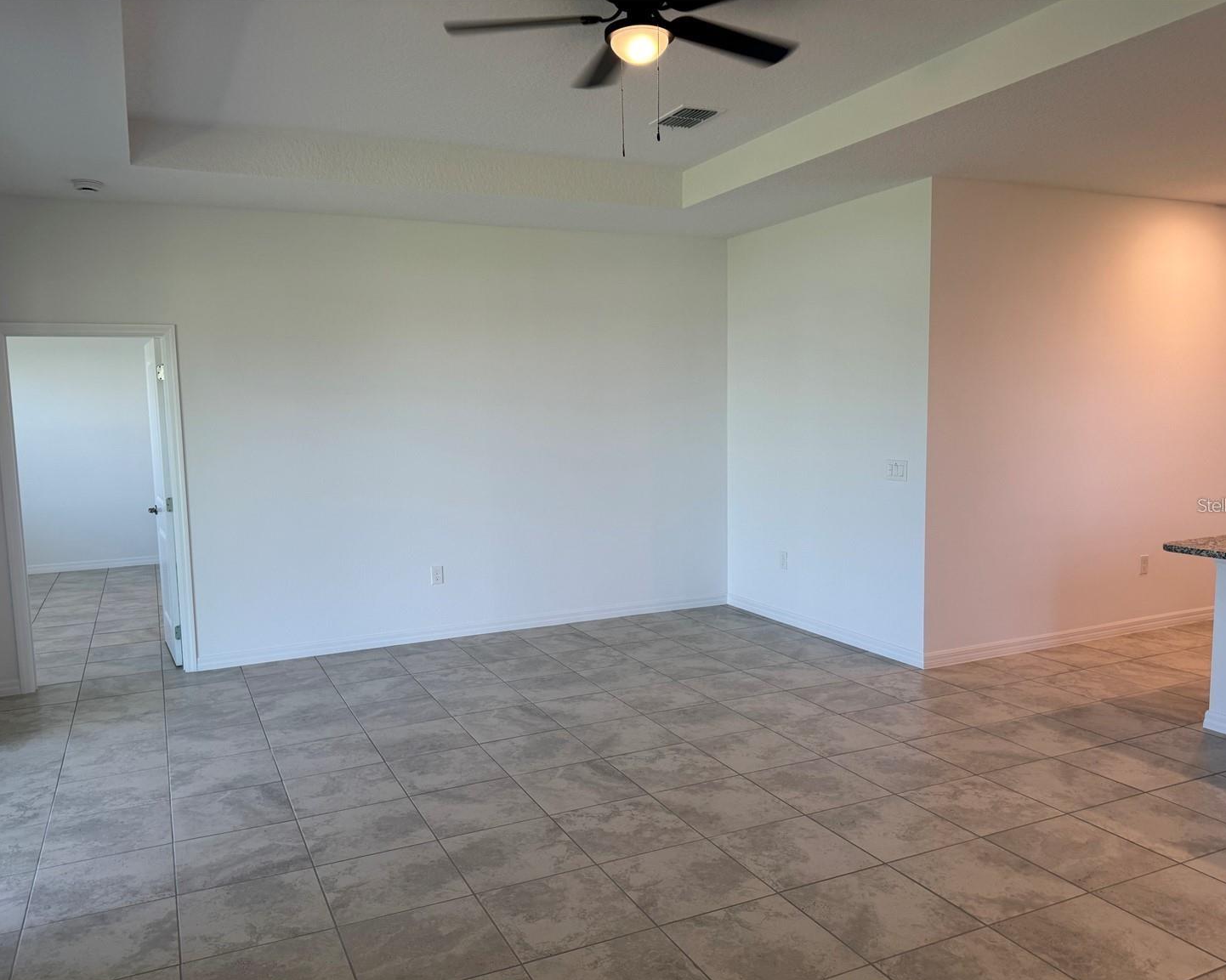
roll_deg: +0.9
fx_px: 943
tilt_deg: -5.8
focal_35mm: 26
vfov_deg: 54.9
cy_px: 505
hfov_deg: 66.0
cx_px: 598
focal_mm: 6.86
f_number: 1.78
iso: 100
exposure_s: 1/120
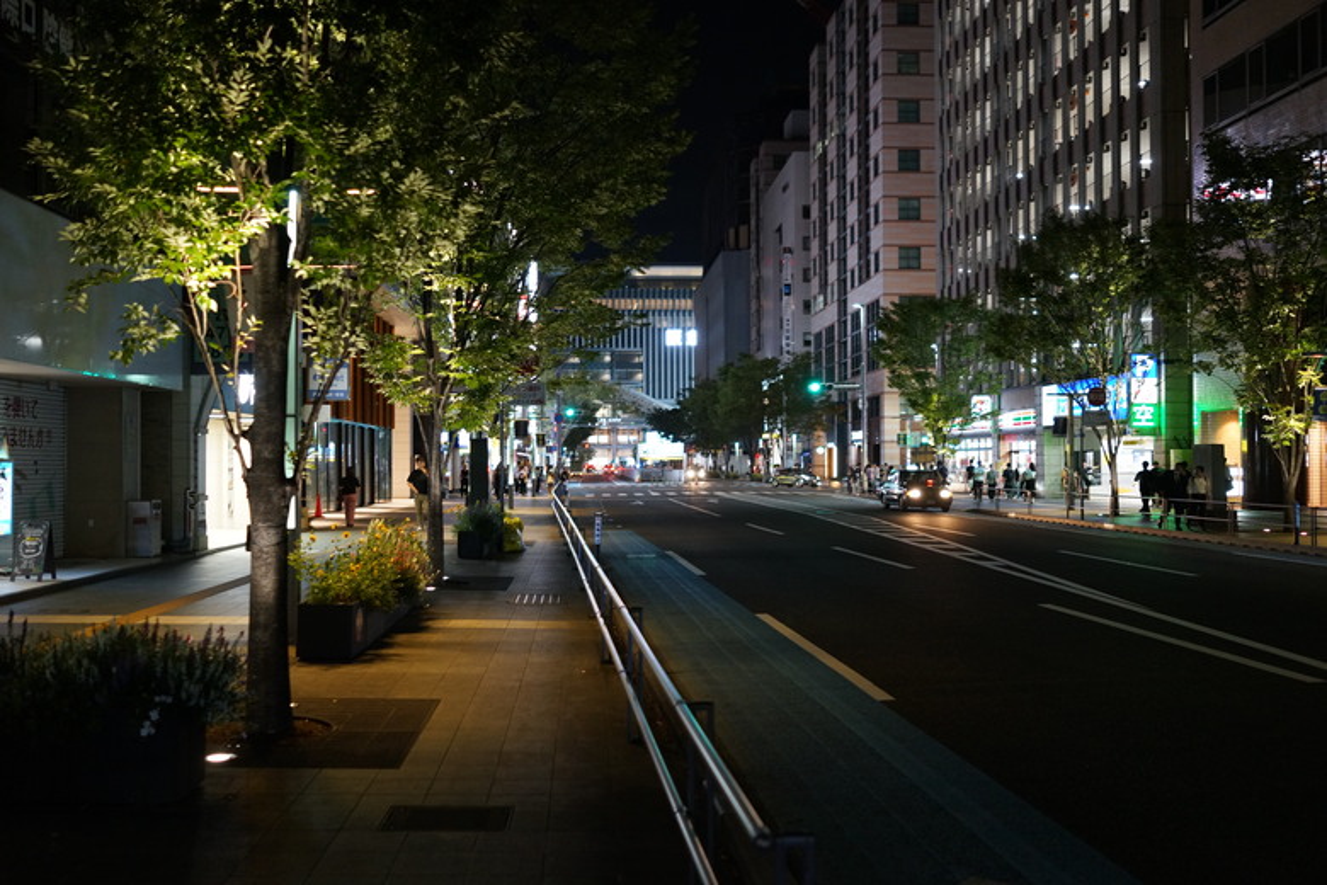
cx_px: 664
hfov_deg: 54.4
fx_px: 1290
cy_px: 442
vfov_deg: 37.9
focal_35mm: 35
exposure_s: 1/80
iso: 1600
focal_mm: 35
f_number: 2
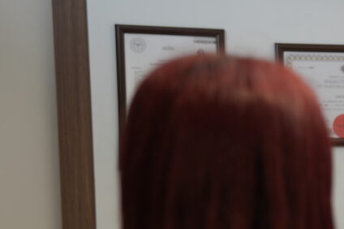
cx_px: 513
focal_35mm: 142
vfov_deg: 9.5
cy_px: 307
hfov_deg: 13.6
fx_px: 1356
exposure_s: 1/50
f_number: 2.8
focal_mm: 47
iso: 100
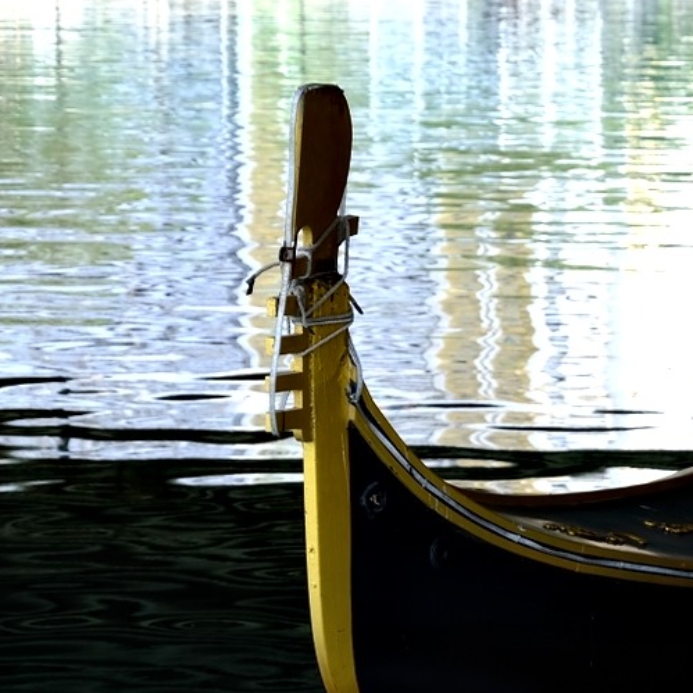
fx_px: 4417
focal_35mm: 195
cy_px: 587
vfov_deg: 8.9
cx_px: 899
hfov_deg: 8.8
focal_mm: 70
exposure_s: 1/40
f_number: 5.6
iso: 100
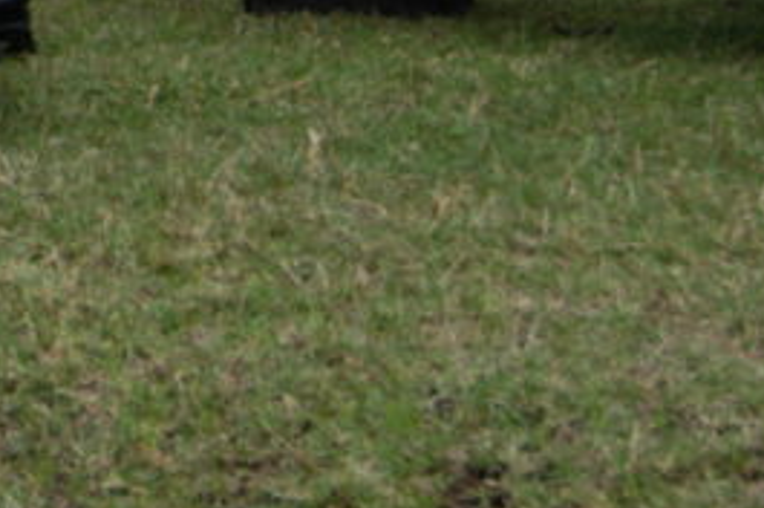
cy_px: -391
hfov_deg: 11.0
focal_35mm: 174
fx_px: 3688
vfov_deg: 7.6
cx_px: -628
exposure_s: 1/800
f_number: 3.8
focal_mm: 30
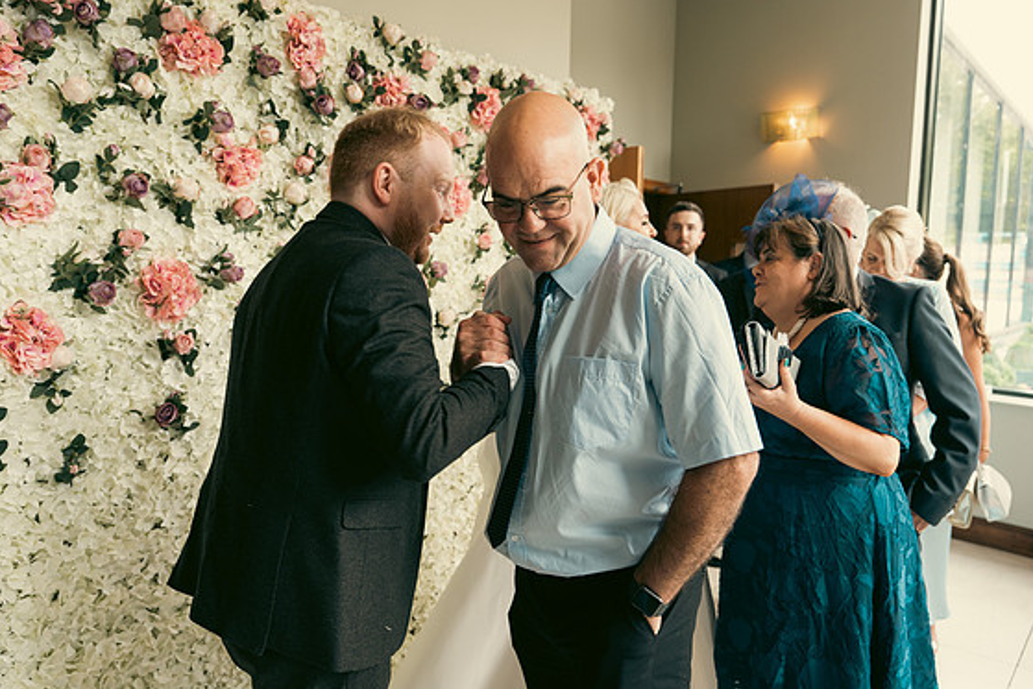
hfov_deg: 67.4
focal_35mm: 27
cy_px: 352
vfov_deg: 48.0
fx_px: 775
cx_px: 532
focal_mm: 26
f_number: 3.5
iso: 640
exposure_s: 1/160
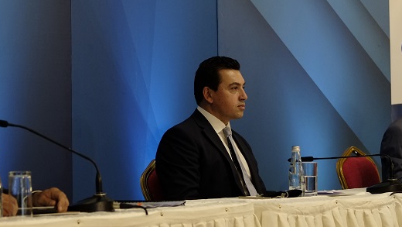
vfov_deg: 8.0
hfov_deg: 14.2
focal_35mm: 151
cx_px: 134
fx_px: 1610
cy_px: 43
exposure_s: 1/140
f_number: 2.8
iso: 1000
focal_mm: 50
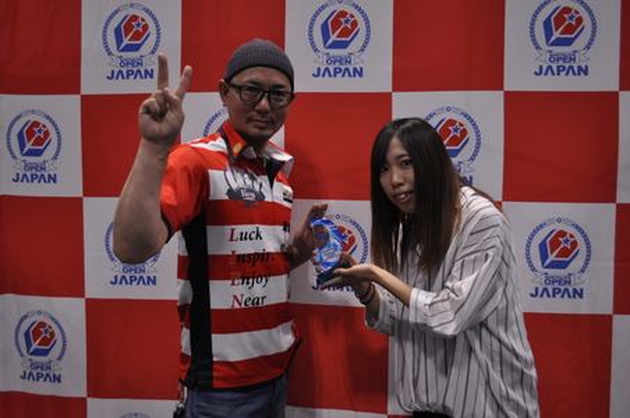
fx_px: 577
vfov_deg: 39.9
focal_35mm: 33
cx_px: 315
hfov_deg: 57.3
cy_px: 209
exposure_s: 1/100
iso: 2000
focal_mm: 22
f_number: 4
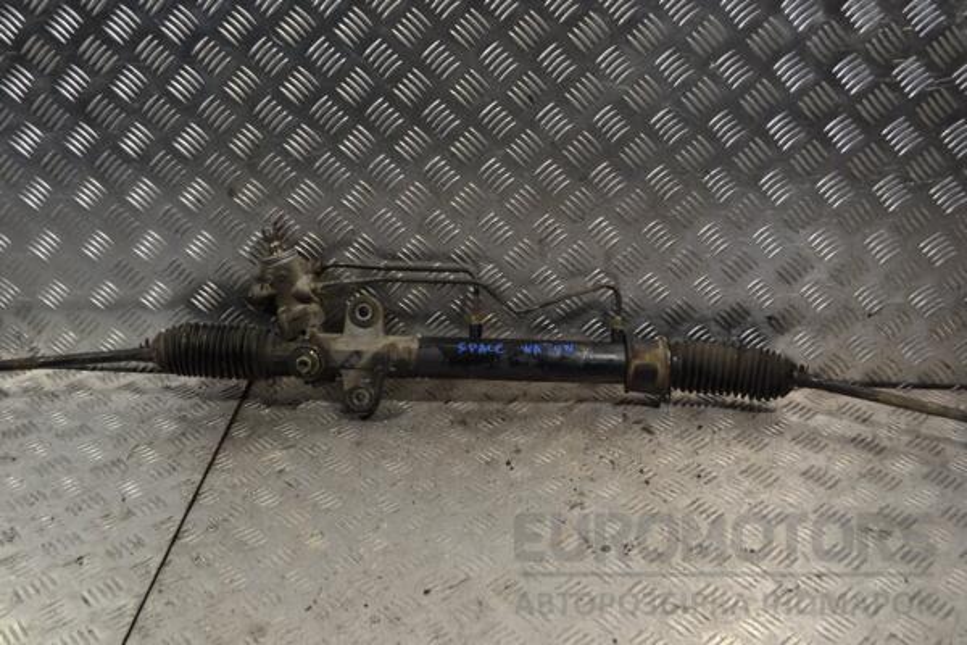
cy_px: 322
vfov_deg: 34.2
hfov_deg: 49.6
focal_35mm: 39
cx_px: 484
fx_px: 1048
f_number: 5.6
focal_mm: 26
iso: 360
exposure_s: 1/125
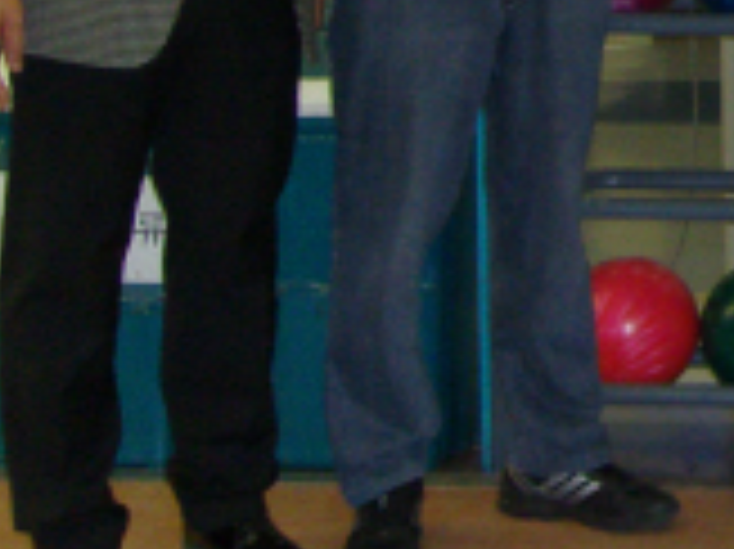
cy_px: -302
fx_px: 3072
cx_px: 1310
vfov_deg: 9.9
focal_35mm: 145
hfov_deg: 12.5
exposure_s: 1/40
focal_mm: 6.2
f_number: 2.8
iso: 160
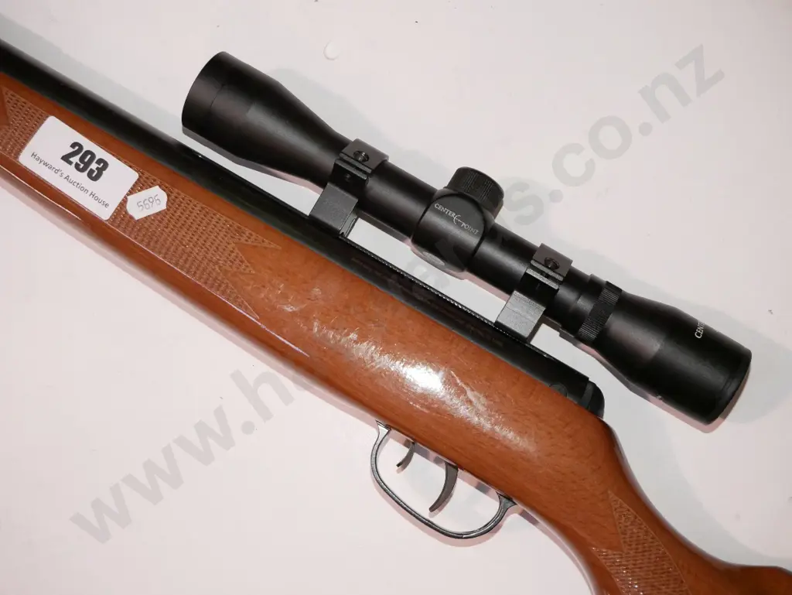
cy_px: 298
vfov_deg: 31.5
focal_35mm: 46
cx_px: 396
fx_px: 1053
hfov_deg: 41.2
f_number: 5.6
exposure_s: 1/160
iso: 3200
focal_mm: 23
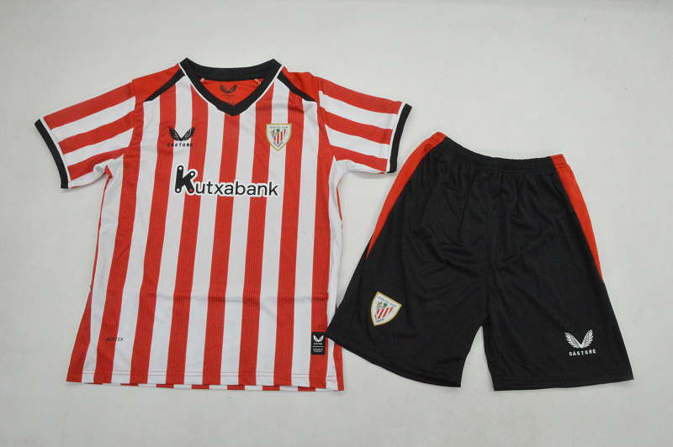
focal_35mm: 32
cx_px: 336
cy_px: 224
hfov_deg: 59.5
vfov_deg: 41.6
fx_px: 588
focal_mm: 21
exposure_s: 1/160
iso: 6400
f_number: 25
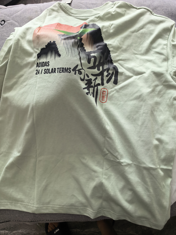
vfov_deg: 71.6
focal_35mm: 24
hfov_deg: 56.8
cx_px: 88
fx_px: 163
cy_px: 118
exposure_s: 1/100
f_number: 2
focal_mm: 6.98
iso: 200
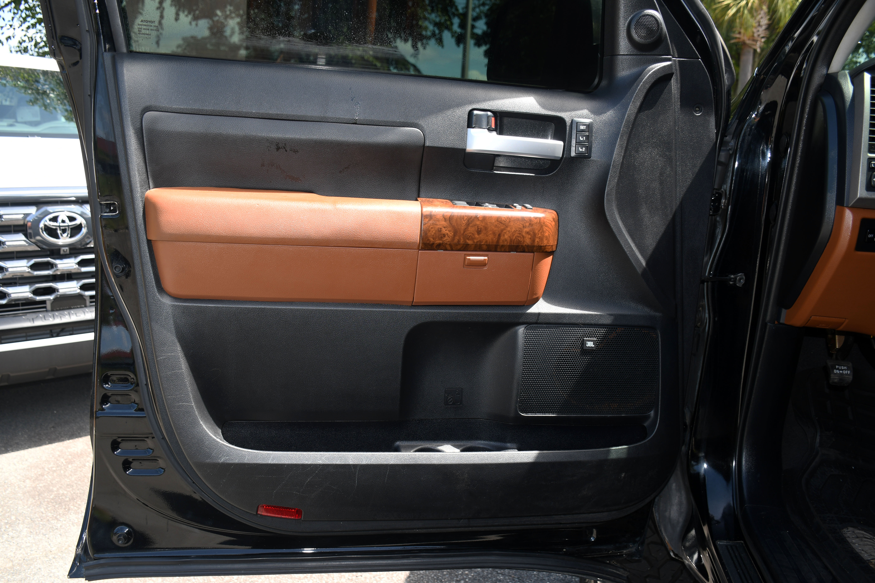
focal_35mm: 30
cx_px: 438
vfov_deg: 43.6
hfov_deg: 61.9
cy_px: 292
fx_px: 729
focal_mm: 20
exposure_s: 1/160
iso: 100
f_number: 3.5
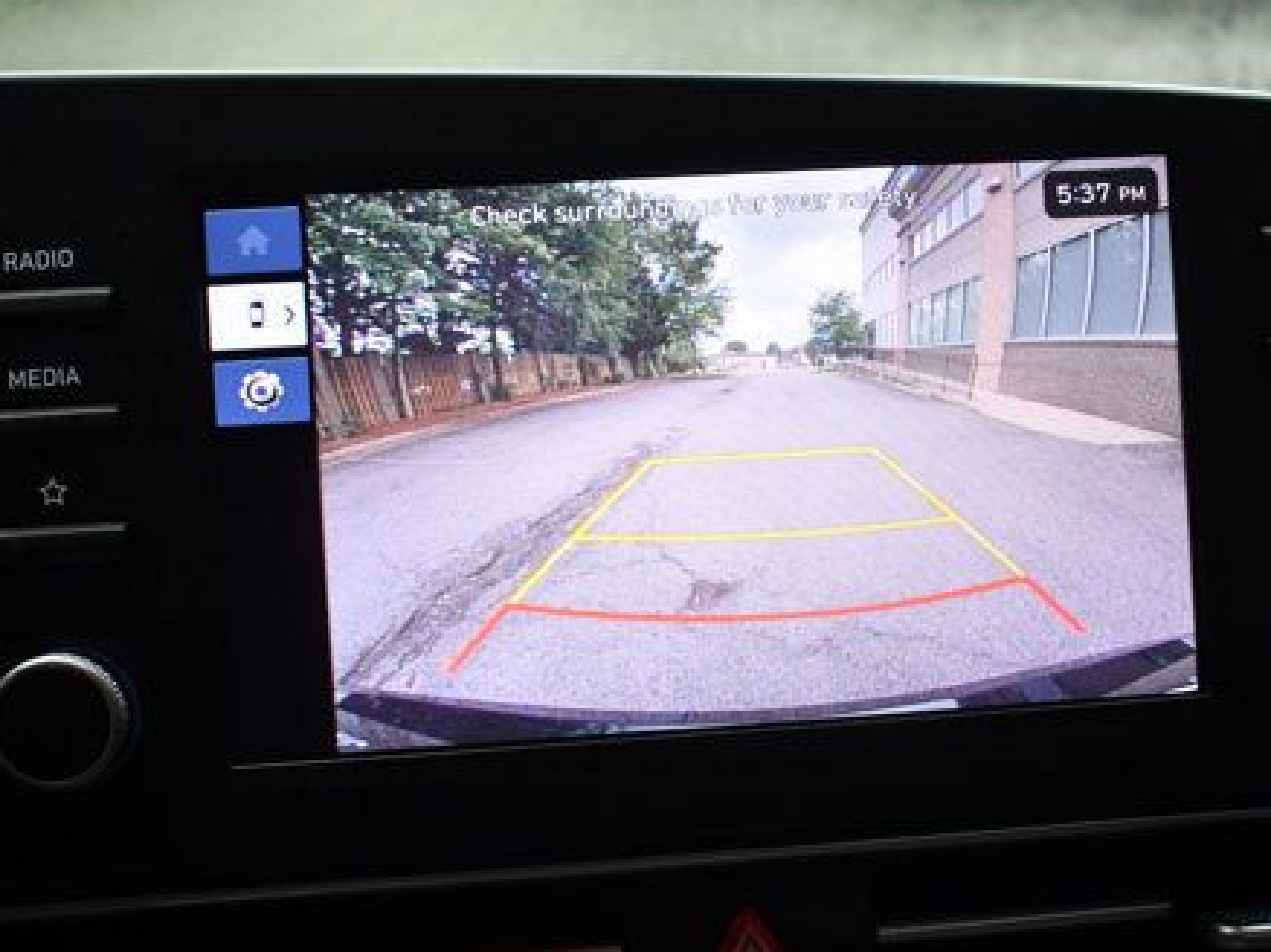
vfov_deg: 28.0
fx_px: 1908
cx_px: 737
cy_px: 486
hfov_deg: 36.8
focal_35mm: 52
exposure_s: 1/125
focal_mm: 25
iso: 800
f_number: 4
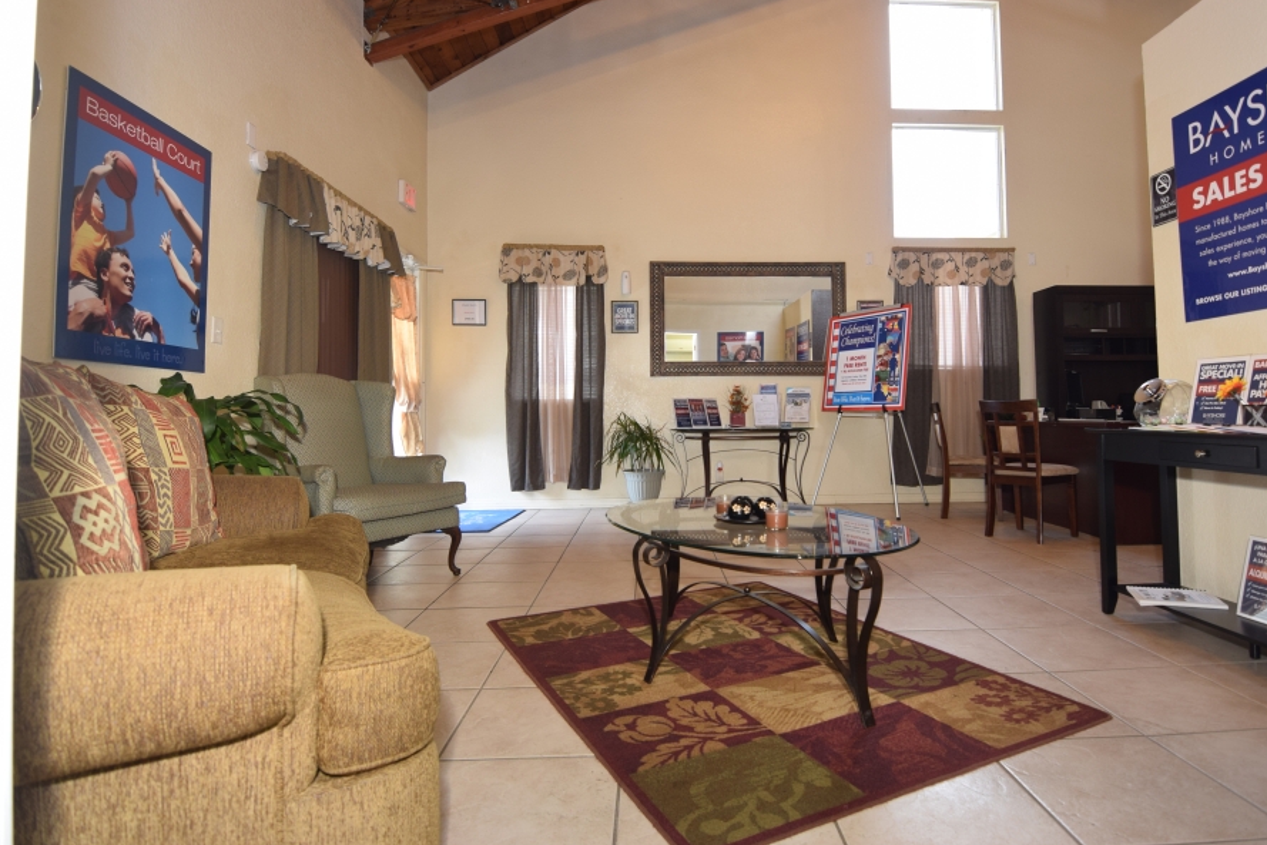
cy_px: 381
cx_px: 701
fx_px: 653
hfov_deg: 87.9
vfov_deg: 65.6
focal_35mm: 19
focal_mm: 11
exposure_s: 1/80
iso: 400
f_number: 4
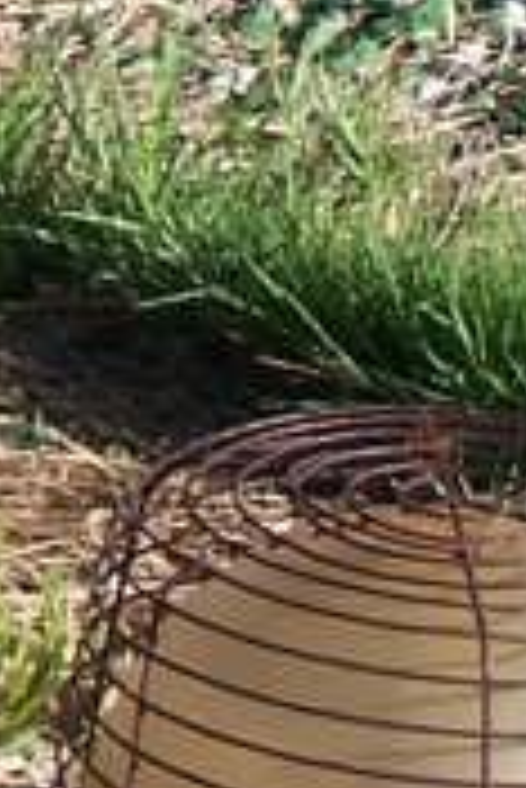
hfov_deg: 2.8
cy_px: -860
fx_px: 10739
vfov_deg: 4.1
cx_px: -832
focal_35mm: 491
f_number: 3.2
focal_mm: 11.5
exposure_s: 1/750
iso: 80
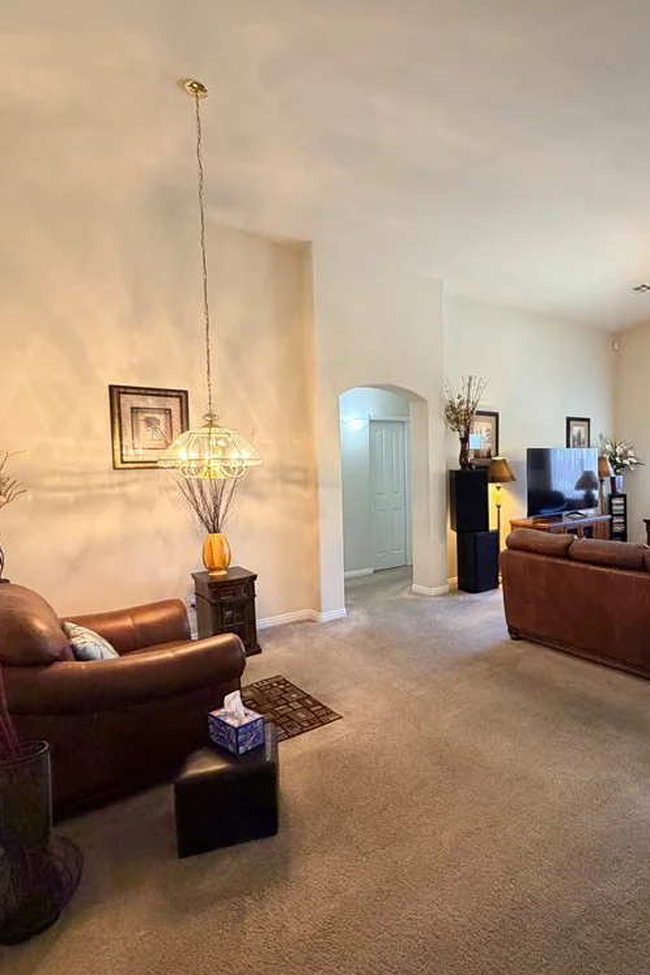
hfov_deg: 58.1
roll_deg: +0.9
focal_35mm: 20
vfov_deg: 84.0
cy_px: 491
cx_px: 501
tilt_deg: -4.3
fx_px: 542
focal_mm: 2.22
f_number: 2.2
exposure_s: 1/60
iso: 500
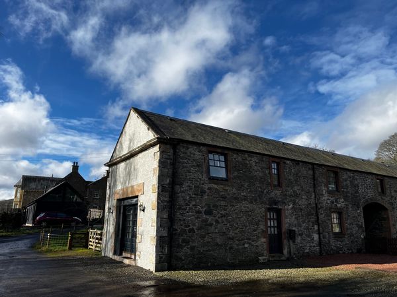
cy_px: 148
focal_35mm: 26
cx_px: 198
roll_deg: -0.3
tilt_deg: +13.3
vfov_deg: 53.1
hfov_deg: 67.3
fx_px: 298
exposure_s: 1/3876
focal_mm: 5.1
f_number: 1.6
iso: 50
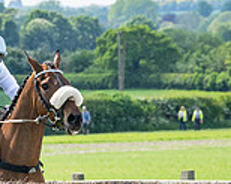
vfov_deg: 3.3
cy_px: 201
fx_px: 3191
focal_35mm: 467
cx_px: -128
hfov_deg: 4.1
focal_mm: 70
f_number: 4
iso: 400
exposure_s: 1/3200
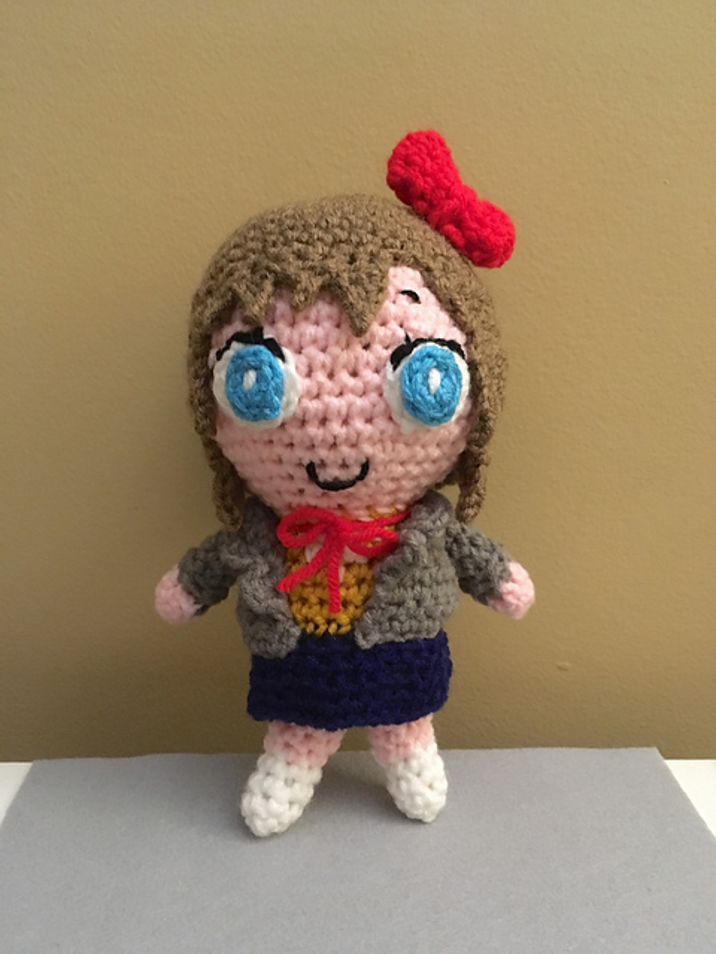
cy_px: 477
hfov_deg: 48.2
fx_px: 800
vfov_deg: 61.7
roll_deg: +0.7
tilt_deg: -16.6
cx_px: 358
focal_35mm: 29
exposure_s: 1/15
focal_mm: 4.15
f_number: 2.2
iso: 500
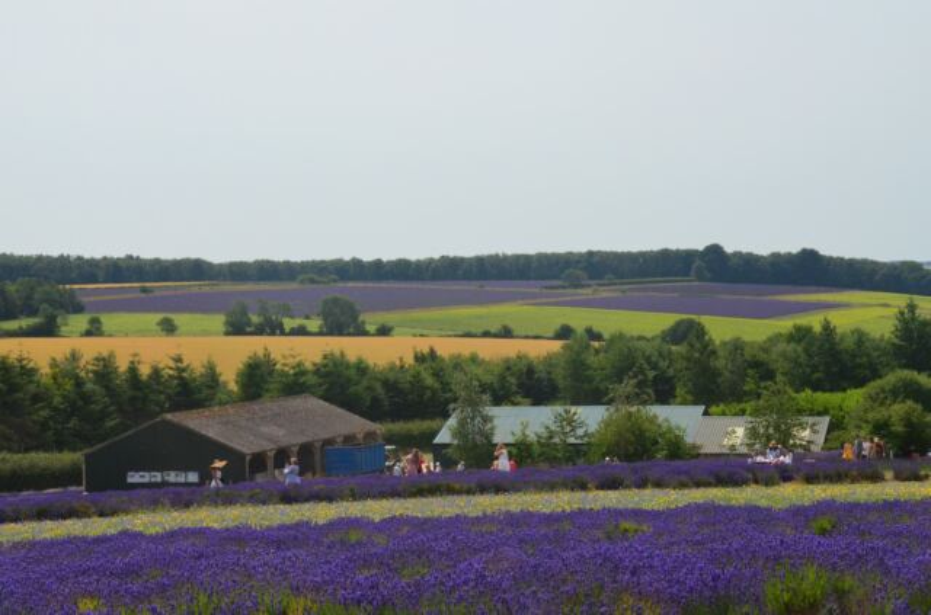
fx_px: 2399
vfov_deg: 14.6
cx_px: 466
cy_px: 308
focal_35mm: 93
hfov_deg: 22.0
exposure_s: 1/1000
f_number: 16
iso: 1250
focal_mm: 62
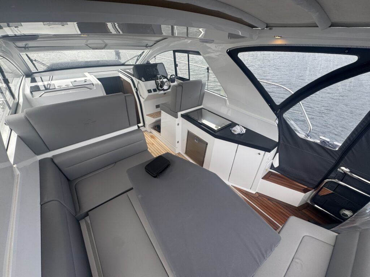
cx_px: 185
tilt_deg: -34.1
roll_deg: -0.6
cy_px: 138
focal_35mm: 14
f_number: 2.2
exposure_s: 1/208
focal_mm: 2.22
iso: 40
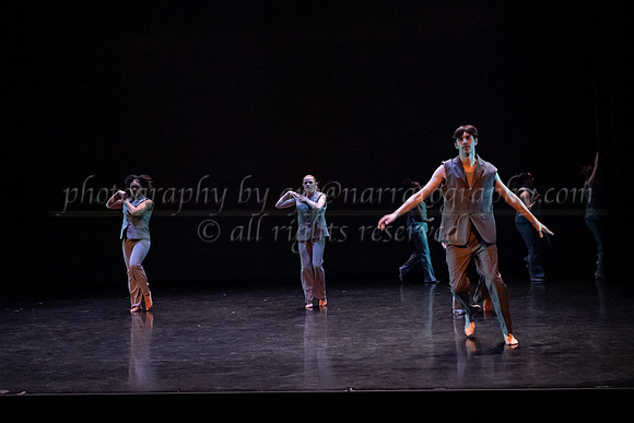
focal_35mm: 53
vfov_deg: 25.6
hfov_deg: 37.6
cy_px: 227
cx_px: 311
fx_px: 930
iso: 4000
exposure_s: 1/320
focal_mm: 44
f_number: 3.5
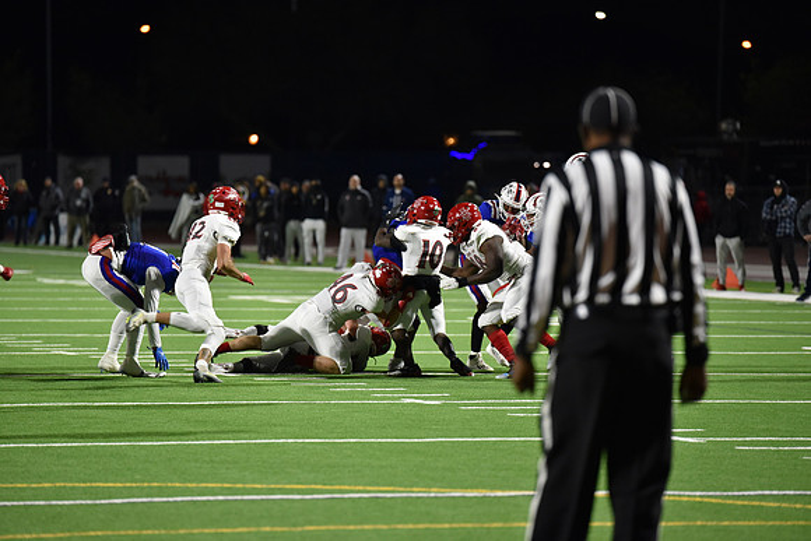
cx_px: 406
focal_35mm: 200
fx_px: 4506
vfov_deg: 6.9
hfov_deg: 10.3
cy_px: 270
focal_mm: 200
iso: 3200
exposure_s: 1/500
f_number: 2.8
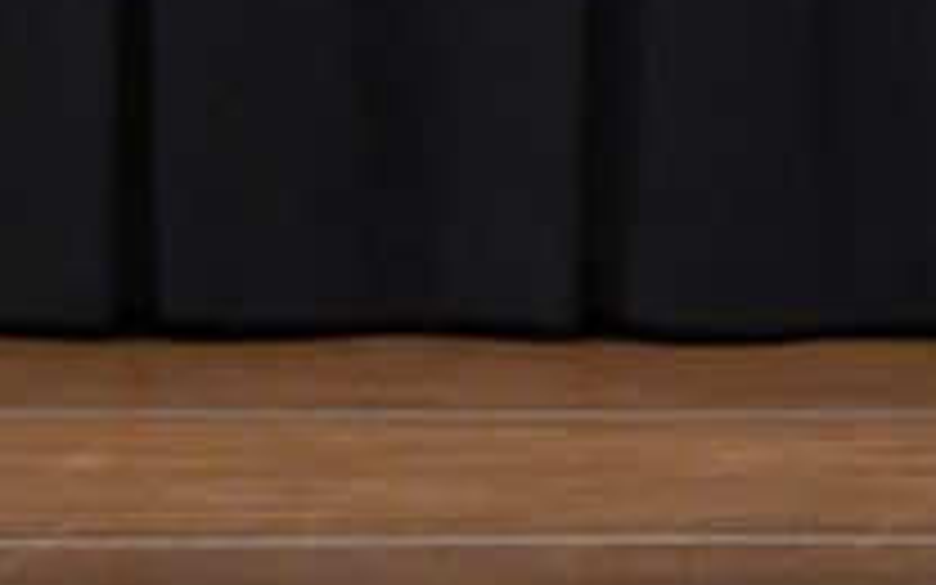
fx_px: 21836
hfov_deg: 2.5
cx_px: 1195
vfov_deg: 1.5
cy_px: -414
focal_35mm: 856
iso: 8000
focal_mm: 150
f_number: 5.6
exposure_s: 1/400
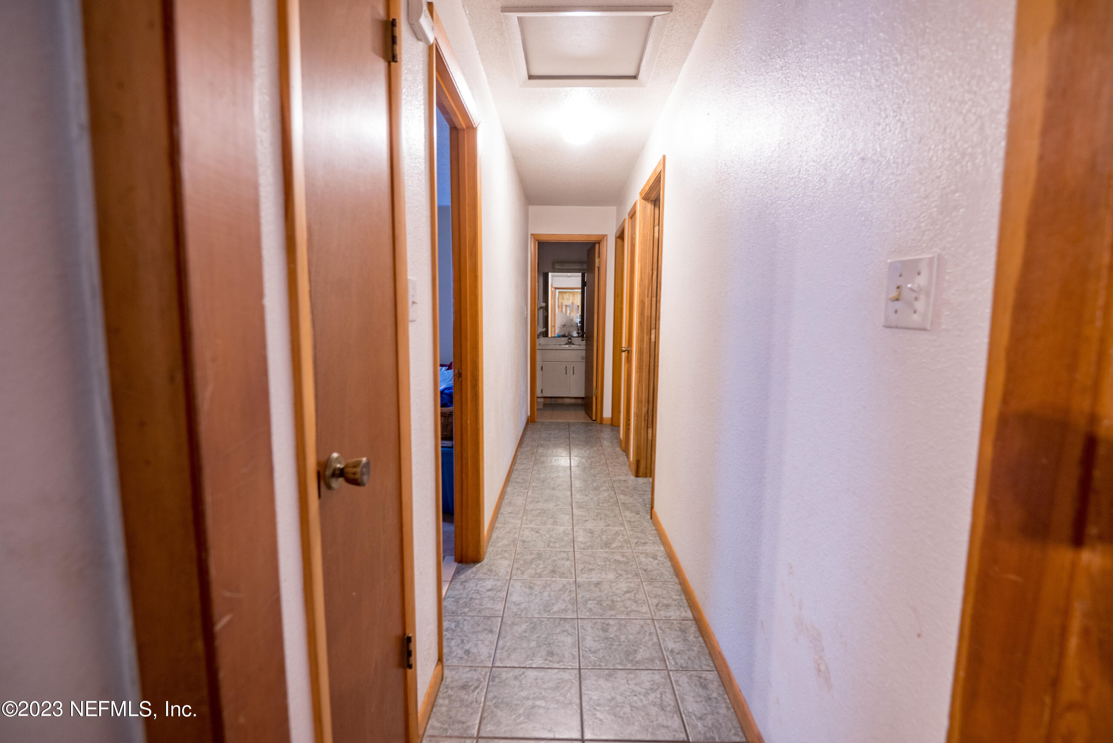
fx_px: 495
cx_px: 556
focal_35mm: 16
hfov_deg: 96.7
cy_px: 372
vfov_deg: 73.8
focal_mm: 16
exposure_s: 1/4
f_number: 4
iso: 250
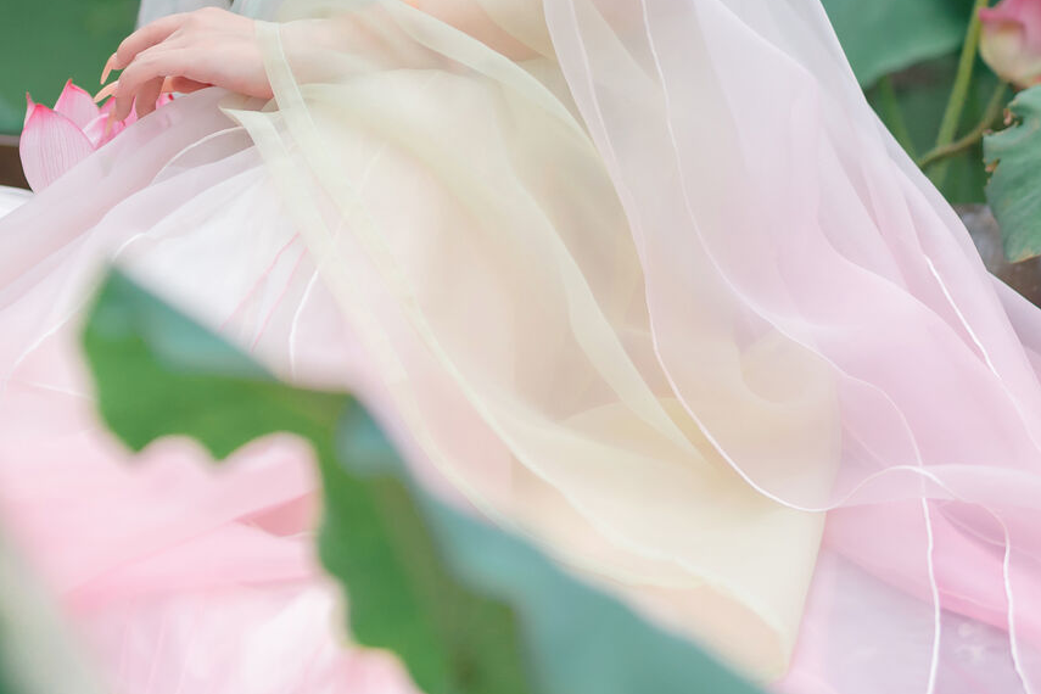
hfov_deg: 11.5
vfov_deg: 7.6
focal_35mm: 179
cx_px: 360
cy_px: -150
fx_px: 5176
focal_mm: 85
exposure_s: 1/2500
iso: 400
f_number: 1.8
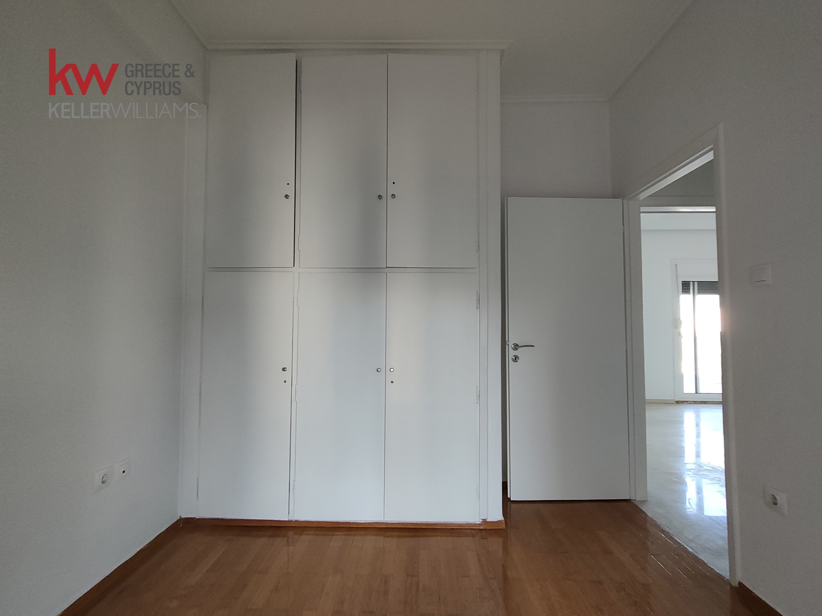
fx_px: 356
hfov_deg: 98.2
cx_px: 411
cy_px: 308
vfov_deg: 81.7
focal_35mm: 15
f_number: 2.2
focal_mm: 1.67
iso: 200
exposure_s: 1/100
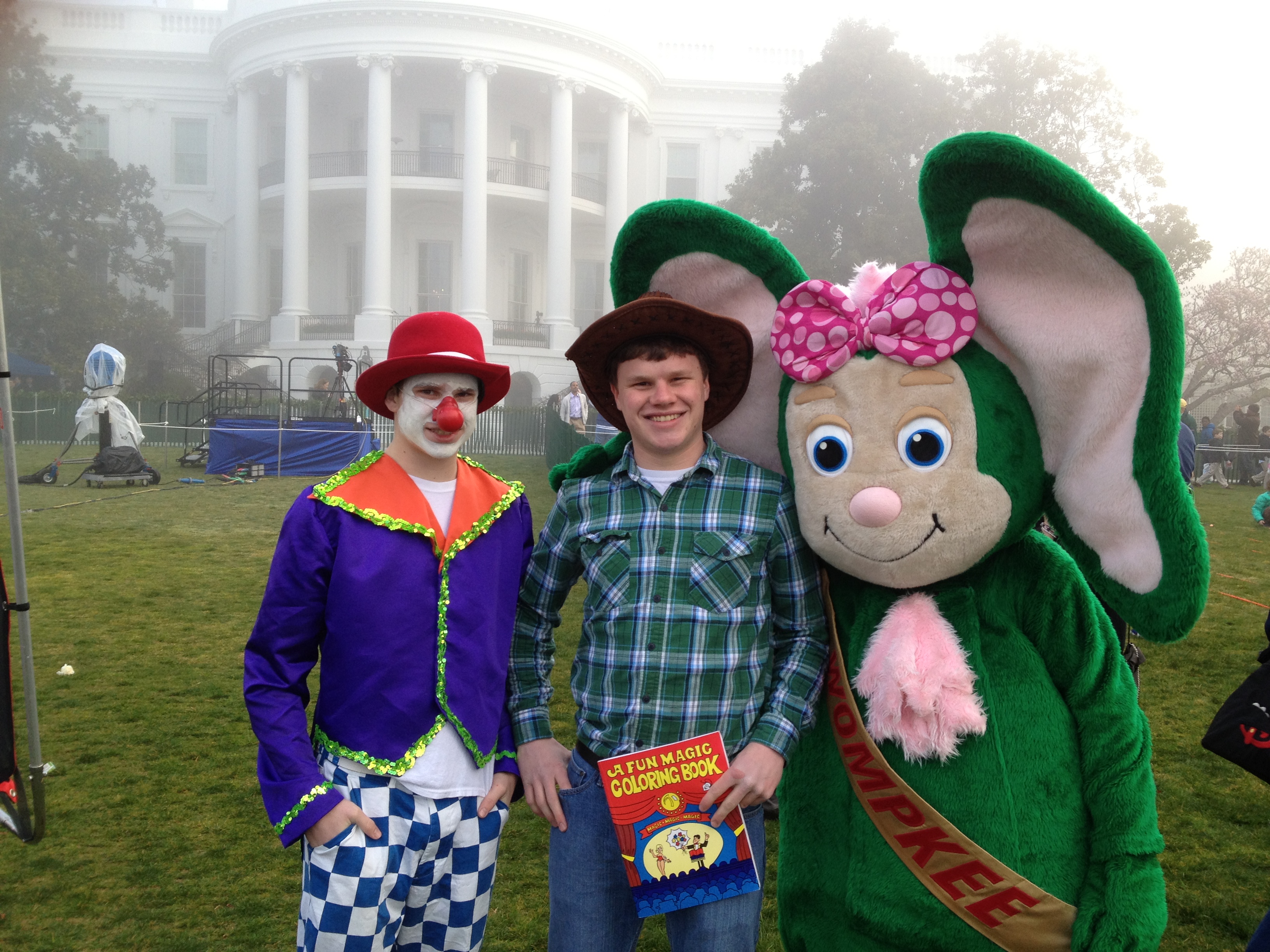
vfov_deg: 40.7
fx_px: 1284
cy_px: 476
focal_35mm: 35
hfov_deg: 52.6
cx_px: 635
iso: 50
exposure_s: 1/136
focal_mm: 4.28
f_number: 2.4
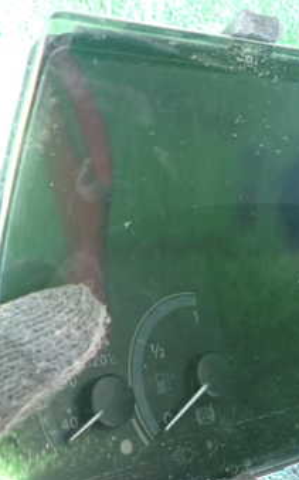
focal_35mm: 47
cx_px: 220
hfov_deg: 27.1
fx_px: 613
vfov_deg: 42.6
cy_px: 273
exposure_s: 1/30
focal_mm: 4.5
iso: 400
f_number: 2
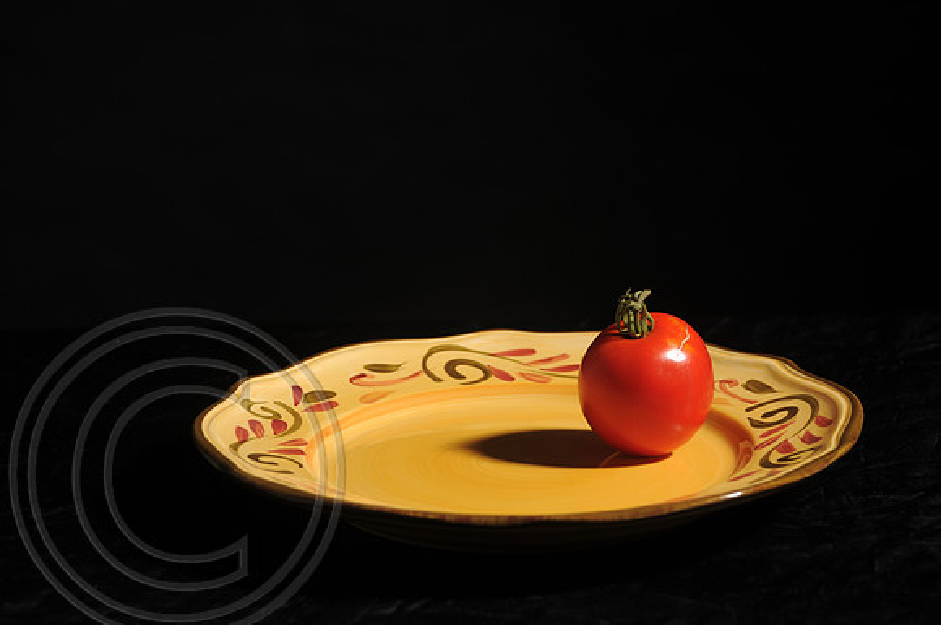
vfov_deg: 12.1
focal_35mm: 112
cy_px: 312
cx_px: 470
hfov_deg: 18.2
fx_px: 2937
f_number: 5.6
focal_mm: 75
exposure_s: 1/100
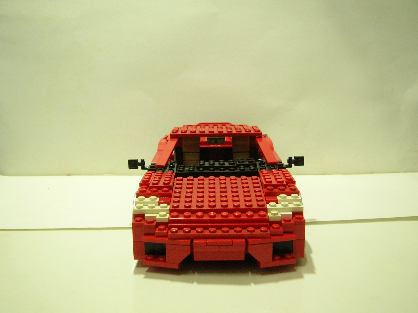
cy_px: 156
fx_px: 458
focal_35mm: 38
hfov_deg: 49.0
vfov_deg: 37.7
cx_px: 209
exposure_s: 1/4.3
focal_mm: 6.4
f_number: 3
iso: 121
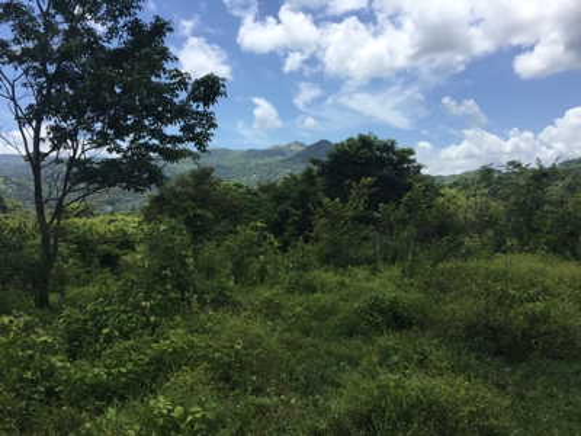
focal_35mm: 29
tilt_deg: -3.8
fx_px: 487
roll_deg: +1.1
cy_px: 218
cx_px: 290
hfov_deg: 61.7
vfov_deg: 48.2
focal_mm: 4.15
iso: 32
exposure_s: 1/2083
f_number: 2.2
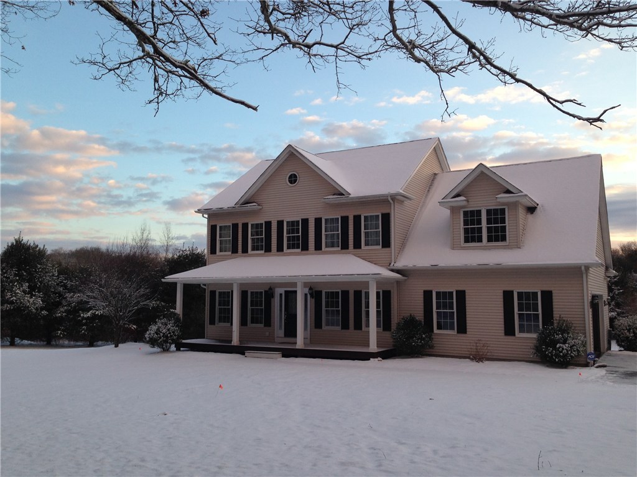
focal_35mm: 33
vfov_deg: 42.9
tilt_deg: +6.9
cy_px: 238
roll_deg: -0.5
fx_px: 607
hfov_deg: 55.4
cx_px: 318
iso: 50
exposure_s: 1/192
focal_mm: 4.12
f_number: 2.4
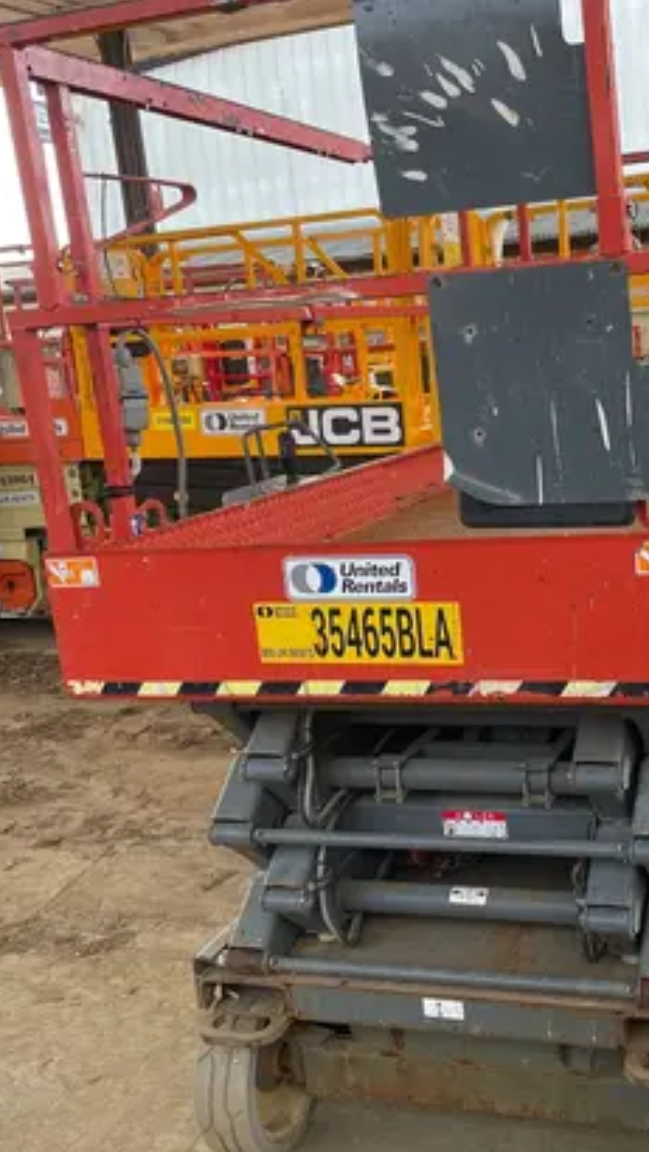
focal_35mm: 38
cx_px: 573
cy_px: 577
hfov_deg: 30.0
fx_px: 1161
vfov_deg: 52.8
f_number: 1.6
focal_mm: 4.2
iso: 50
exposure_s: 1/520
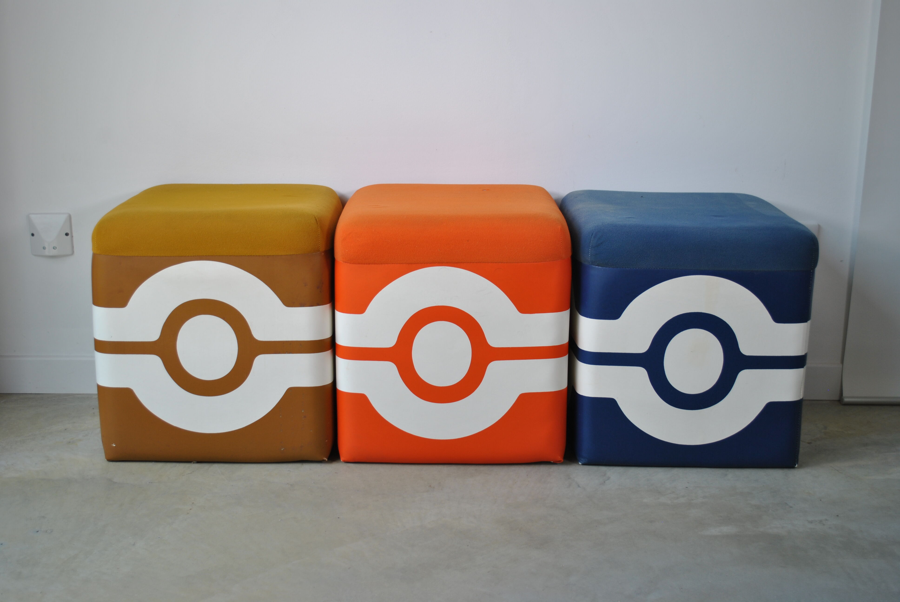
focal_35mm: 48
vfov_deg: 28.2
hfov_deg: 41.1
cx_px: 450
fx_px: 1201
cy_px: 301
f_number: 4.8
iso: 100
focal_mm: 32
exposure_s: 1/100
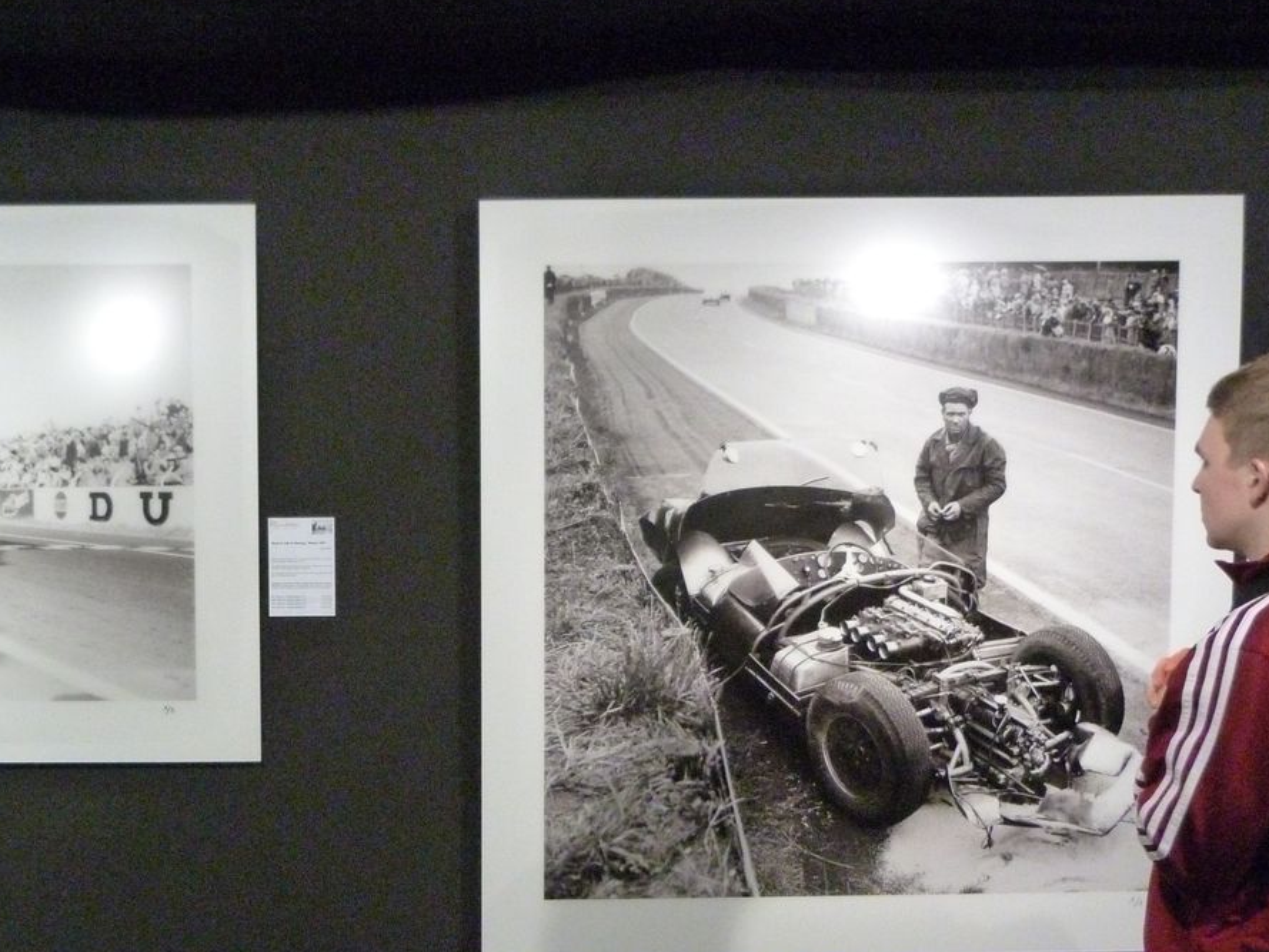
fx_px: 1320
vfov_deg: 39.3
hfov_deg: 49.9
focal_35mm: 36
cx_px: 365
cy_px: 621
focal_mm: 4.5
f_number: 2.8
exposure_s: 1/60
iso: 1000
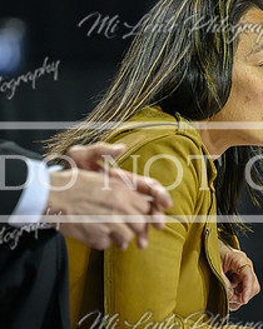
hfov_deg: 3.8
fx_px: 3945
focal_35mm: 405
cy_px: 149
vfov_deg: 4.8
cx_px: 222
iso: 5000
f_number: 2.8
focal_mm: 160
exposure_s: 1/1250
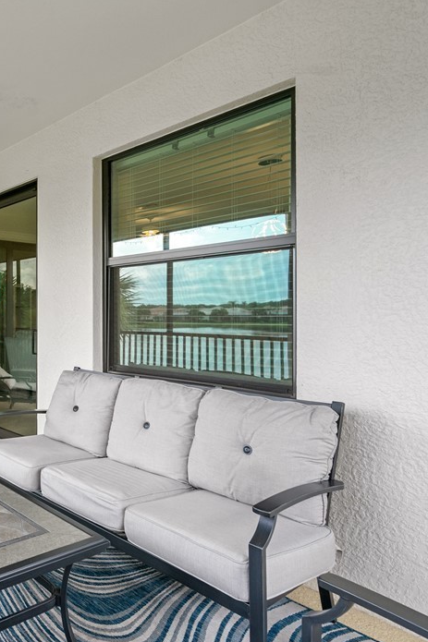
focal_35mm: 25
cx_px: -24
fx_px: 446
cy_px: 310
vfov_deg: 71.5
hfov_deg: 42.3
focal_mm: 16
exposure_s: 1/100
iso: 400
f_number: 8
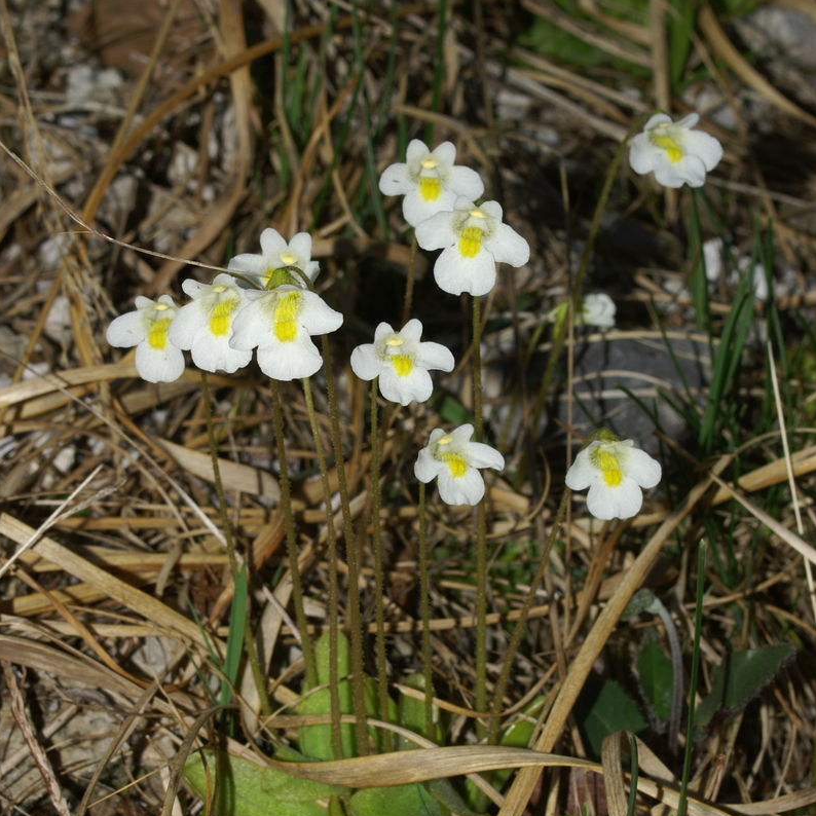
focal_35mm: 154
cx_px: 407
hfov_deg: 11.3
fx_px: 4107
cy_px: 483
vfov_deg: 11.3
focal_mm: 80
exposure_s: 1/125
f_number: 20
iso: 100
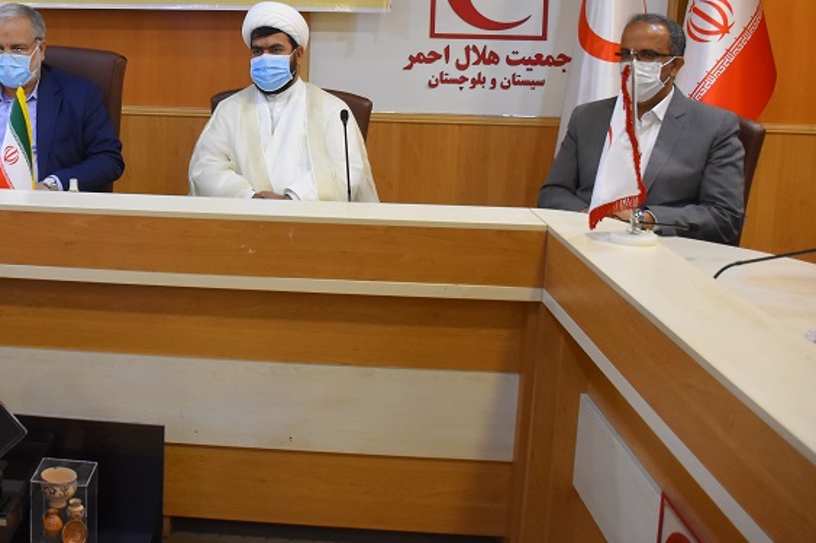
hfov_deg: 38.7
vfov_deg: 27.5
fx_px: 1088
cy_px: 110
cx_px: 104
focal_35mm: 48
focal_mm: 18
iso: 2000
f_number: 3.5
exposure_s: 1/160
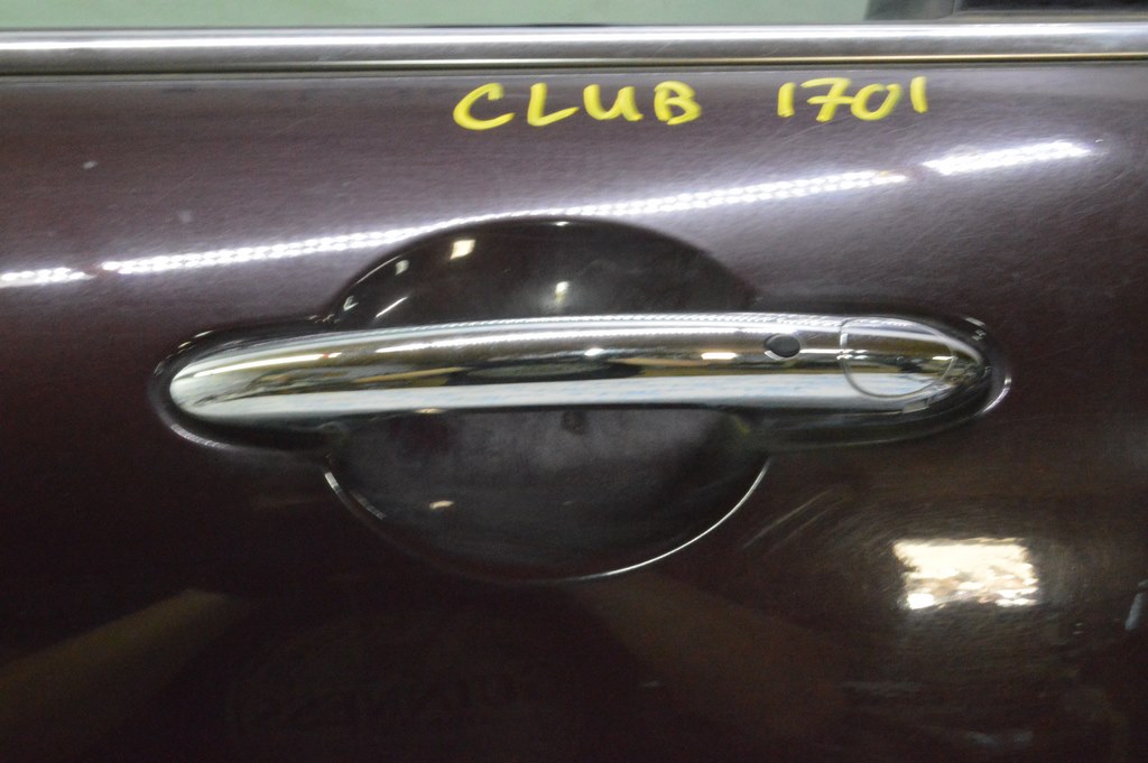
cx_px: 574
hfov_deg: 35.1
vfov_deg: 23.7
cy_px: 382
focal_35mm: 57
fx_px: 1816
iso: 6400
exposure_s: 1/20
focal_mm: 38
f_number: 20
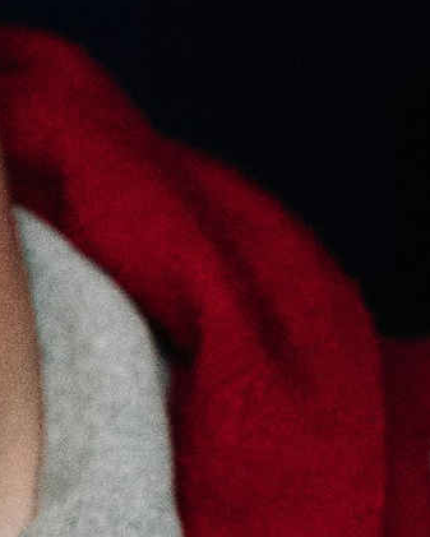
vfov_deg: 4.5
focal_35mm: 428
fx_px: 6806
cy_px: 772
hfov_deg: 3.6
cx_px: -329
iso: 3200
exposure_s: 1/1600
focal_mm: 50
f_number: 2
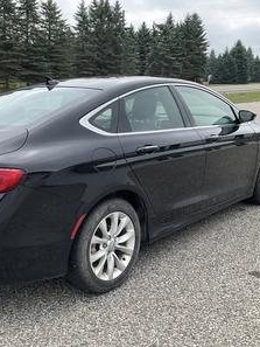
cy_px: 174
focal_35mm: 39
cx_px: 89
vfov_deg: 47.8
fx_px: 390
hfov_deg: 36.5
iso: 25
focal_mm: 3
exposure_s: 1/674
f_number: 1.8
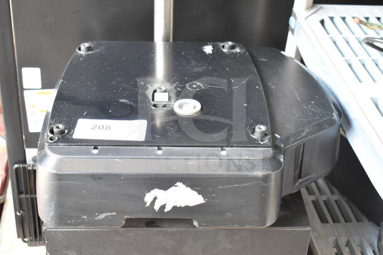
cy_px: 128
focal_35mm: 57
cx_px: 192
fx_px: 607
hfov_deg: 35.0
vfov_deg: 23.8
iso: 2000
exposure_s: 1/60
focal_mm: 38
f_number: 4.8
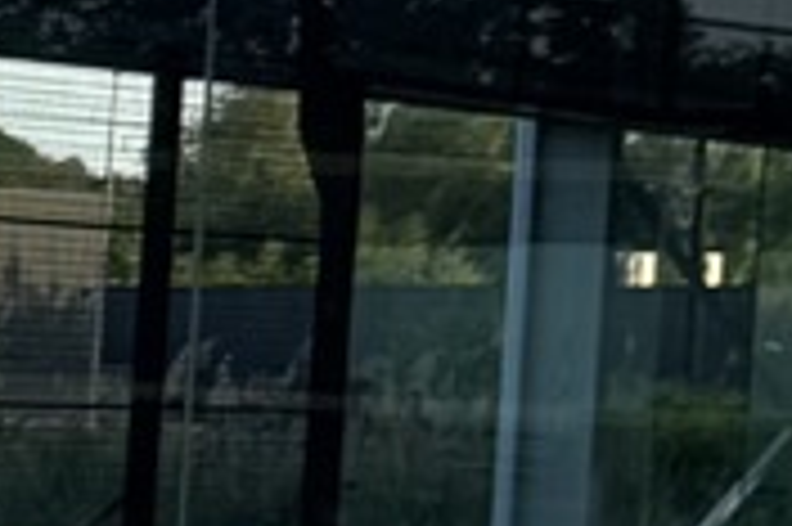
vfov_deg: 5.3
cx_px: -2034
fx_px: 5627
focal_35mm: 256
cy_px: 881
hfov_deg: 6.8
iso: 80
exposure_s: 1/1261
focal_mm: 6.76
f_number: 1.78
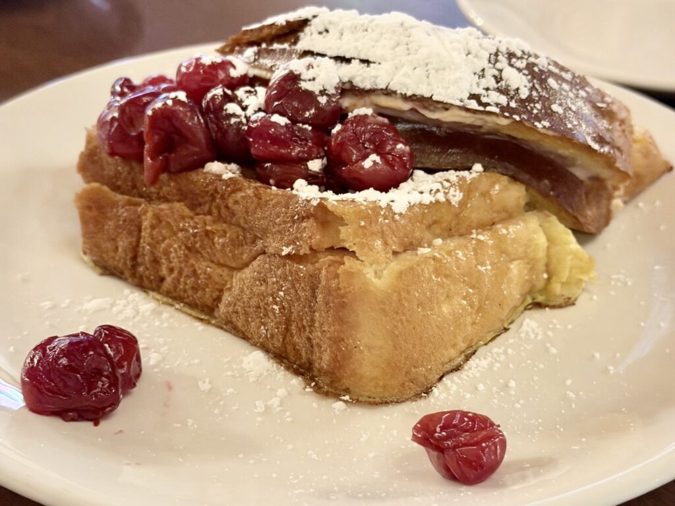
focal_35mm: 48
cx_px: 338
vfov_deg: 30.3
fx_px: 936
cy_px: 253
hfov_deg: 39.7
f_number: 1.78
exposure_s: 1/24
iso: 640
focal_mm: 6.76
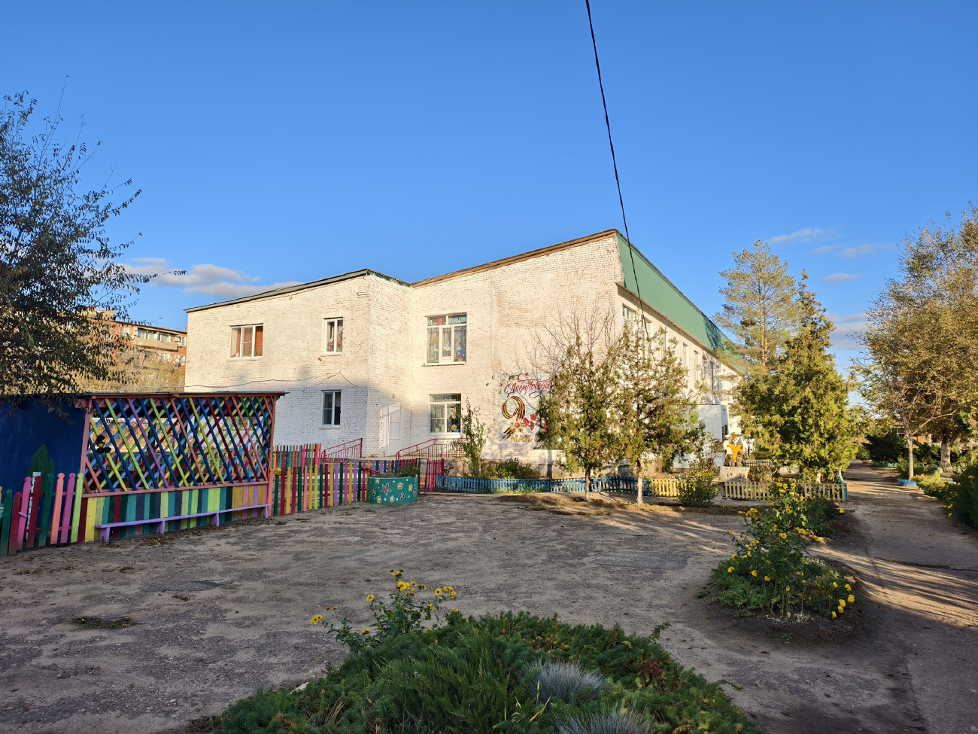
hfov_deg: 73.9
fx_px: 650
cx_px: 489
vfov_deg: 58.9
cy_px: 367
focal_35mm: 23
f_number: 1.57
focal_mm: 6.54
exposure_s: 1/733
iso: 71
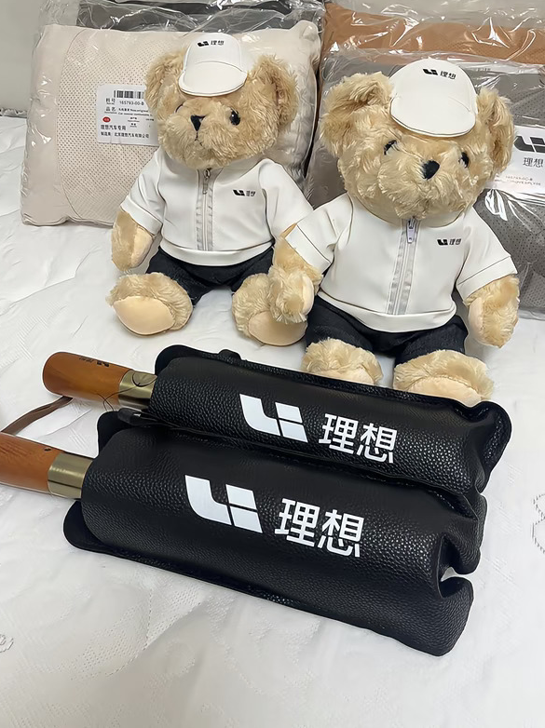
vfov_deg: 65.4
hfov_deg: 51.3
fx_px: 568
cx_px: 269
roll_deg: +2.8
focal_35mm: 27
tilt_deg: -43.1
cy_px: 351
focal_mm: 5.1
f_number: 1.6
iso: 125
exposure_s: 1/83
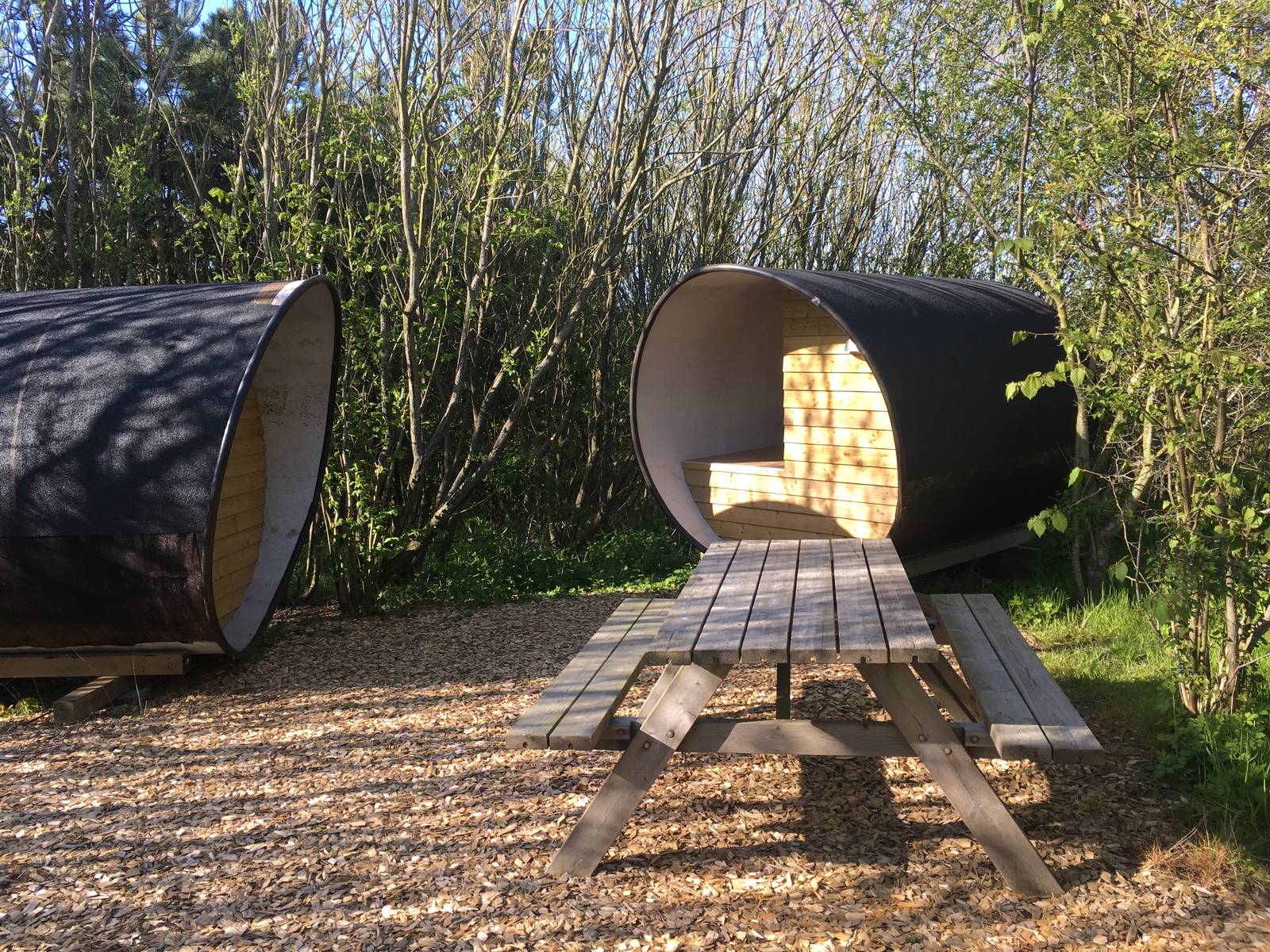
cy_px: 476
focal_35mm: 29
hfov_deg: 61.7
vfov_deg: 48.2
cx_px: 635
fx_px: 1064
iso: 25
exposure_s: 1/300
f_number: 2.2
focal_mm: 4.15
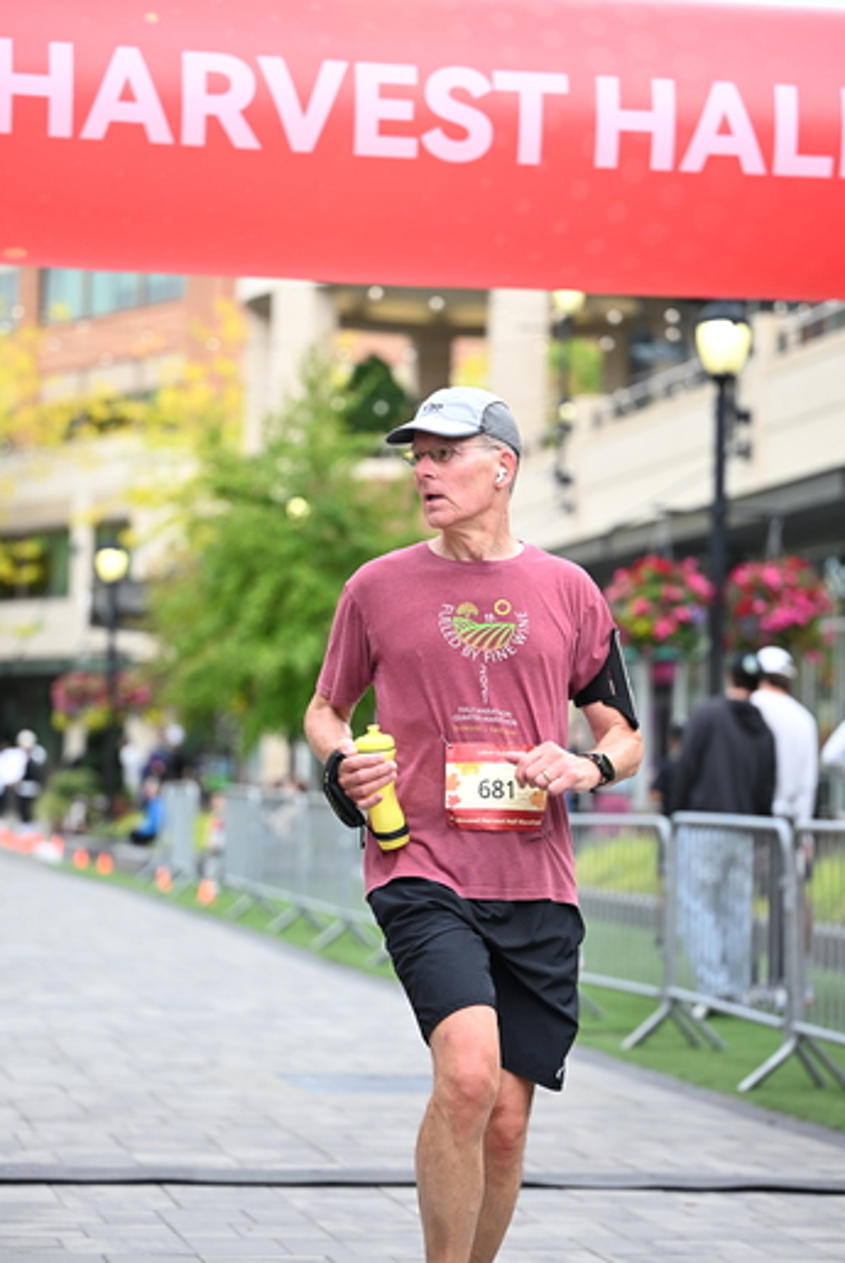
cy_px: 641
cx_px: 425
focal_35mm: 98
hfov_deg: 14.0
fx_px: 3443
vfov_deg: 20.8
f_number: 2.8
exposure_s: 1/1250
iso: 640
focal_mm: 92
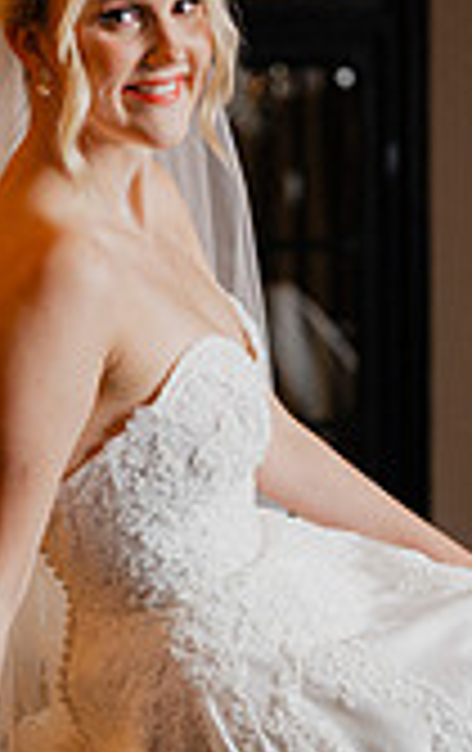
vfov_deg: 15.2
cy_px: 419
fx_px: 2808
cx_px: 171
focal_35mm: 137
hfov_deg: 9.6
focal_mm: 50
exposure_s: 1/200
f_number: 2.8
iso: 400
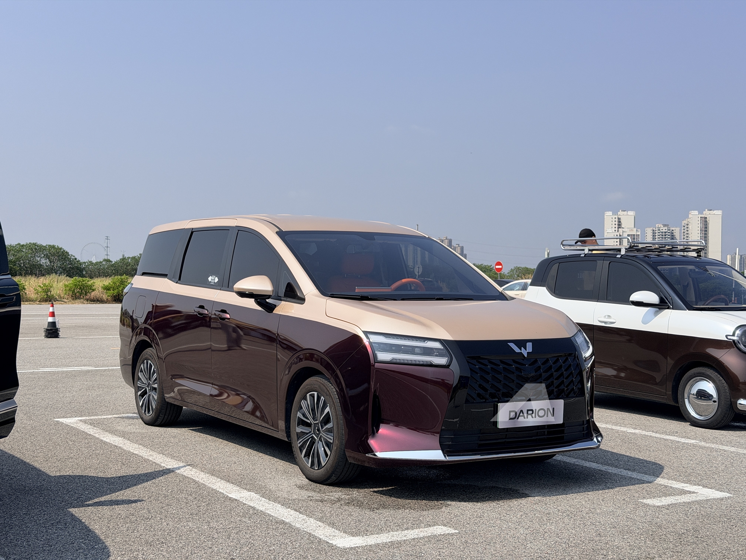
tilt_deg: -0.2
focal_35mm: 48
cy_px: 280
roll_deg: -0.1
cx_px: 373
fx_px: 1034
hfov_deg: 39.7
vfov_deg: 30.3
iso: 80
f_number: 1.78
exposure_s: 1/5587
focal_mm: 6.76
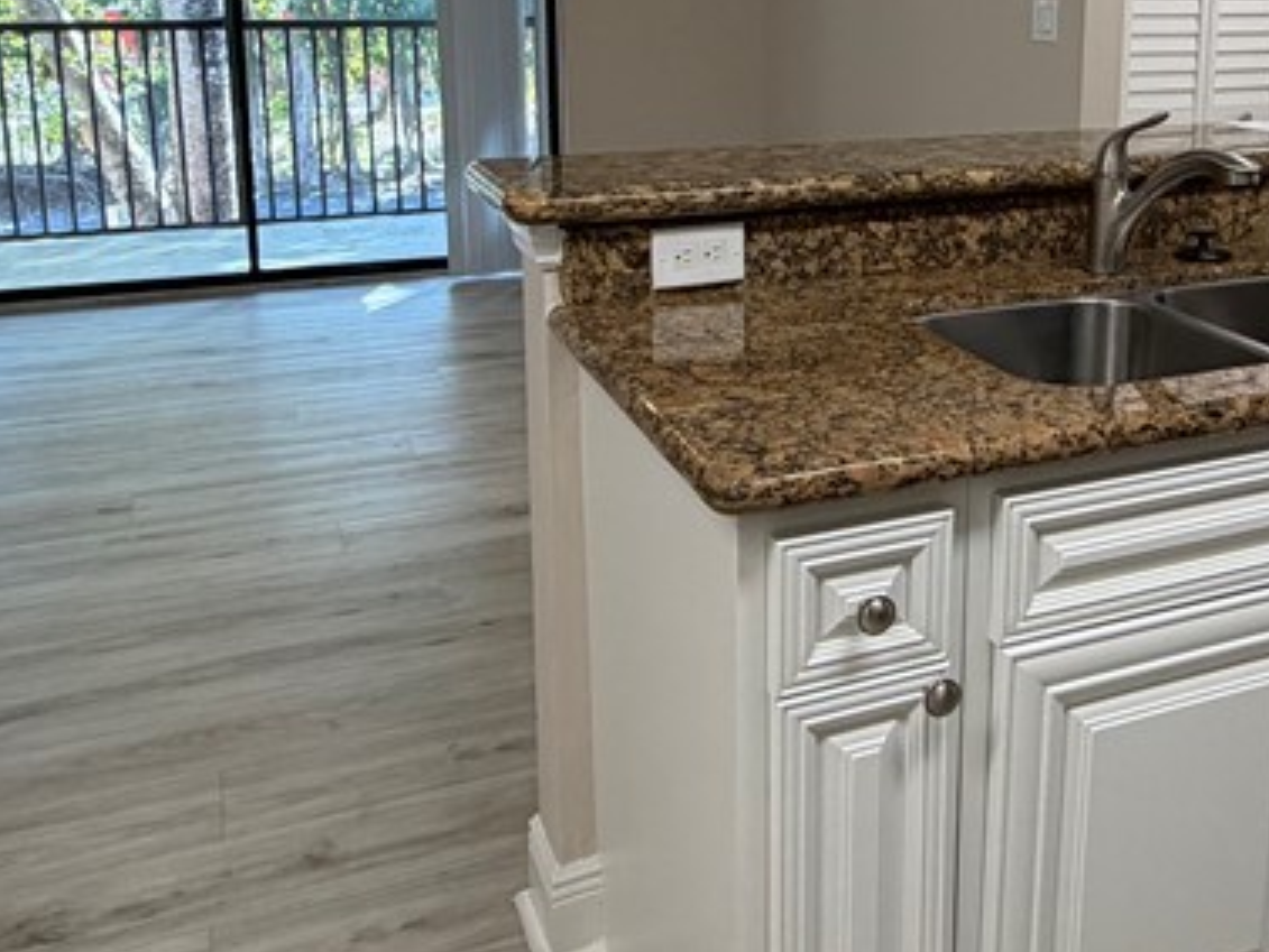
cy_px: 209
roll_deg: -0.6
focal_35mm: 38
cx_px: 905
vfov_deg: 36.6
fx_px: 1393
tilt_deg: -10.4
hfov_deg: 47.6
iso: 200
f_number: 2.2
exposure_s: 1/120
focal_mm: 2.22
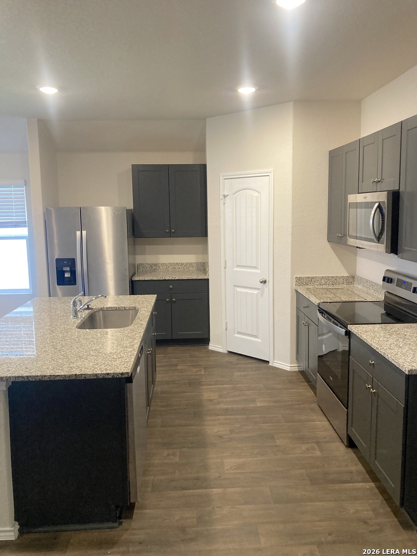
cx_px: 208
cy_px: 278
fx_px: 450
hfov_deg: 49.7
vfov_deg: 63.4
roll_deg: +1.7
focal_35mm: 28
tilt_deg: -3.8
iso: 200
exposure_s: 1/60
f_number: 1.8
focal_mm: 3.99
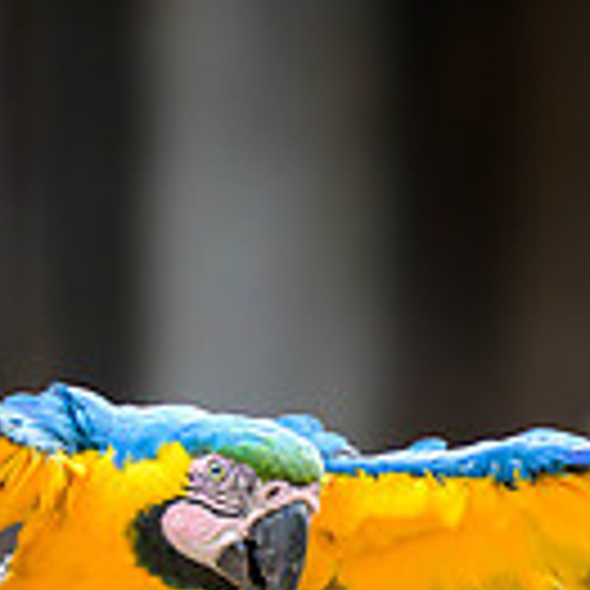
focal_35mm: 1755
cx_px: 141
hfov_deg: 1.0
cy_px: 737
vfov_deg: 1.0
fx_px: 33842
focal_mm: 400
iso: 4500
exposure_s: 1/3200
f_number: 4
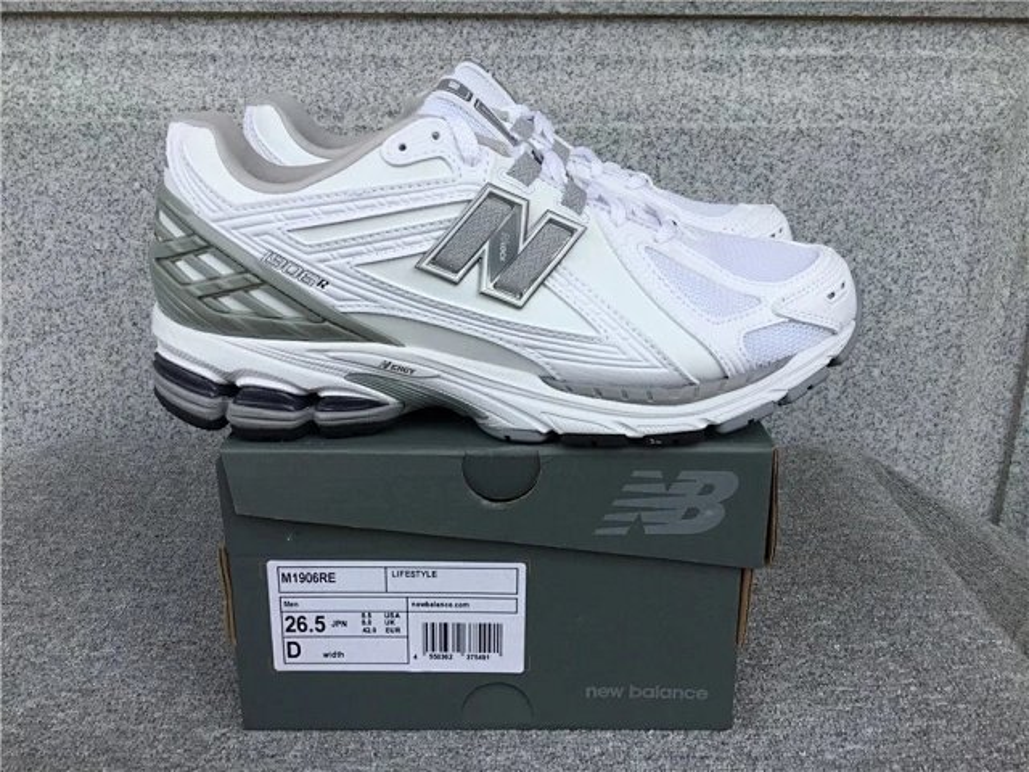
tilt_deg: -19.1
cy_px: 386
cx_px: 514
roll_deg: +0.3
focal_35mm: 31
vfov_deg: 45.4
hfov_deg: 58.4
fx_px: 922
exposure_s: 1/734
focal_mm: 3.3
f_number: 2.4
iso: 25
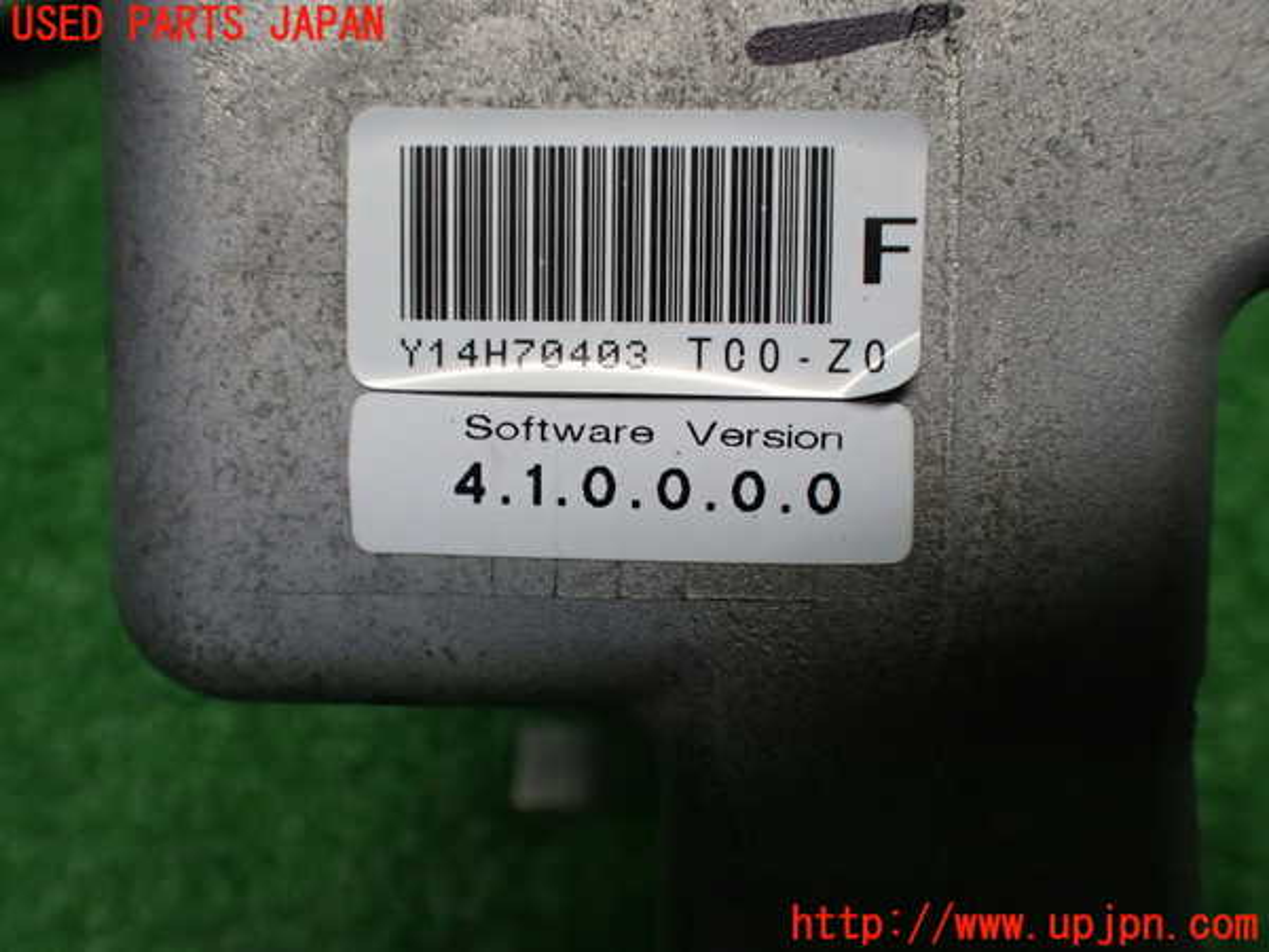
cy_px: 476
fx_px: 1173
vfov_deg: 44.2
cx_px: 634
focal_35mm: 32
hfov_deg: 56.8
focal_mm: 5.79
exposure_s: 1/125
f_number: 2.4
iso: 320
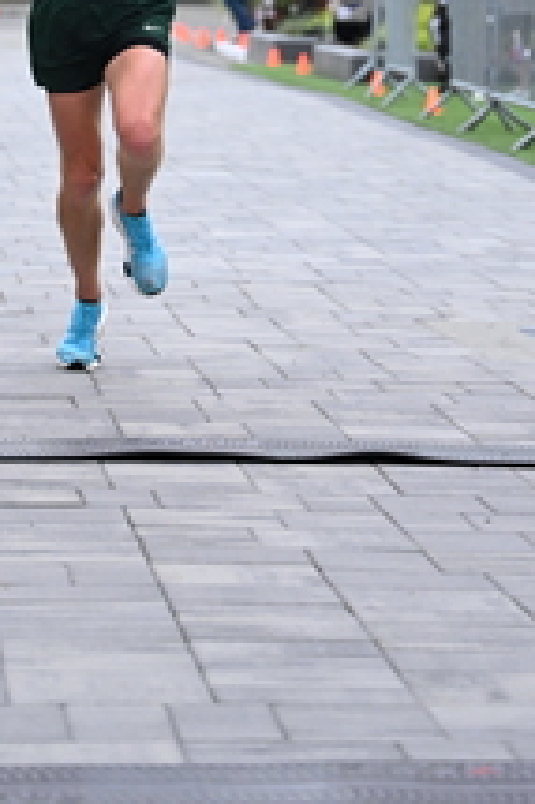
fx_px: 4398
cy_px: -157
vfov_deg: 10.3
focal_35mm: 197
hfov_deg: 7.0
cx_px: 200
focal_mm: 77
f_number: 2.8
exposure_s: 1/1000
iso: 1600
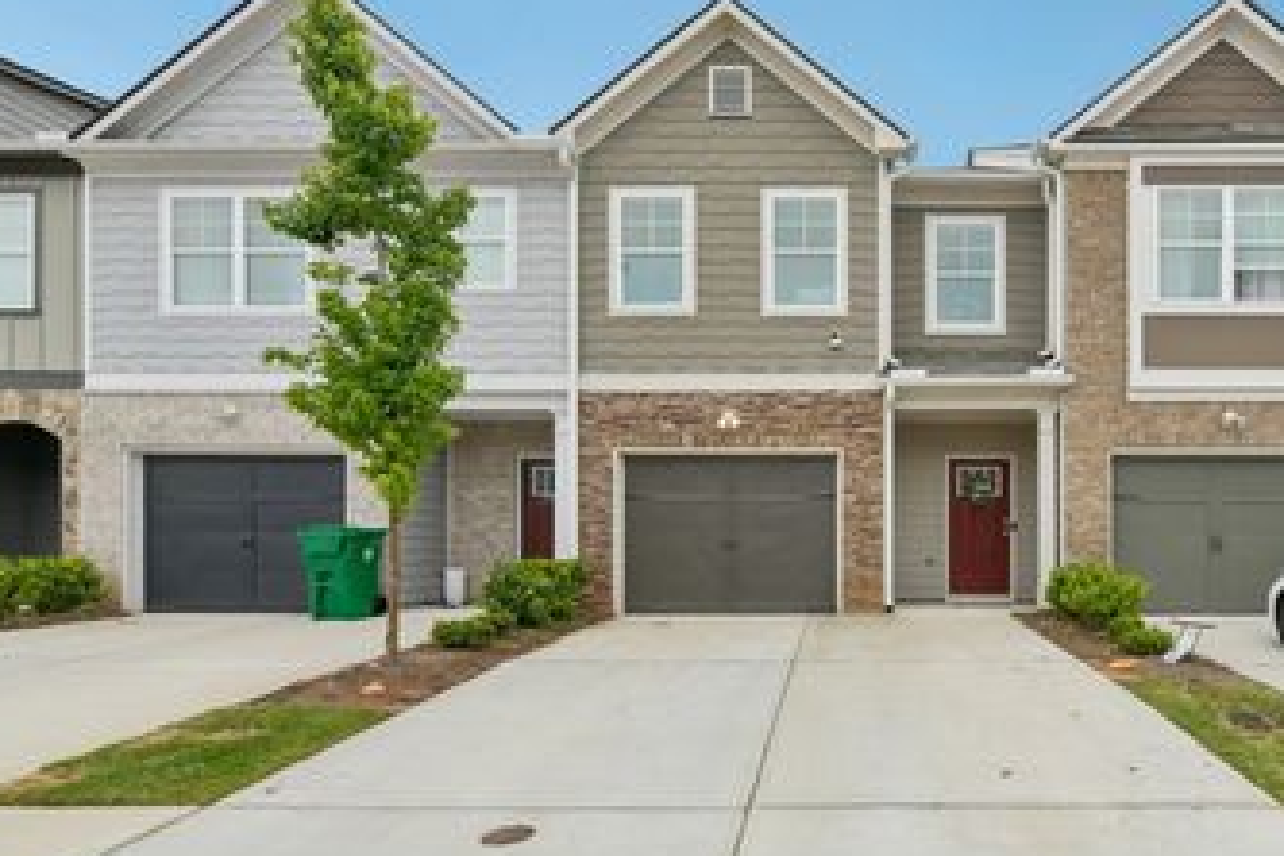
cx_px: 860
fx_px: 856
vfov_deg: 52.5
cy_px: 314
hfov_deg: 71.5
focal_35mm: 24
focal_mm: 16
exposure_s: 1/2000
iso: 400
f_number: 8
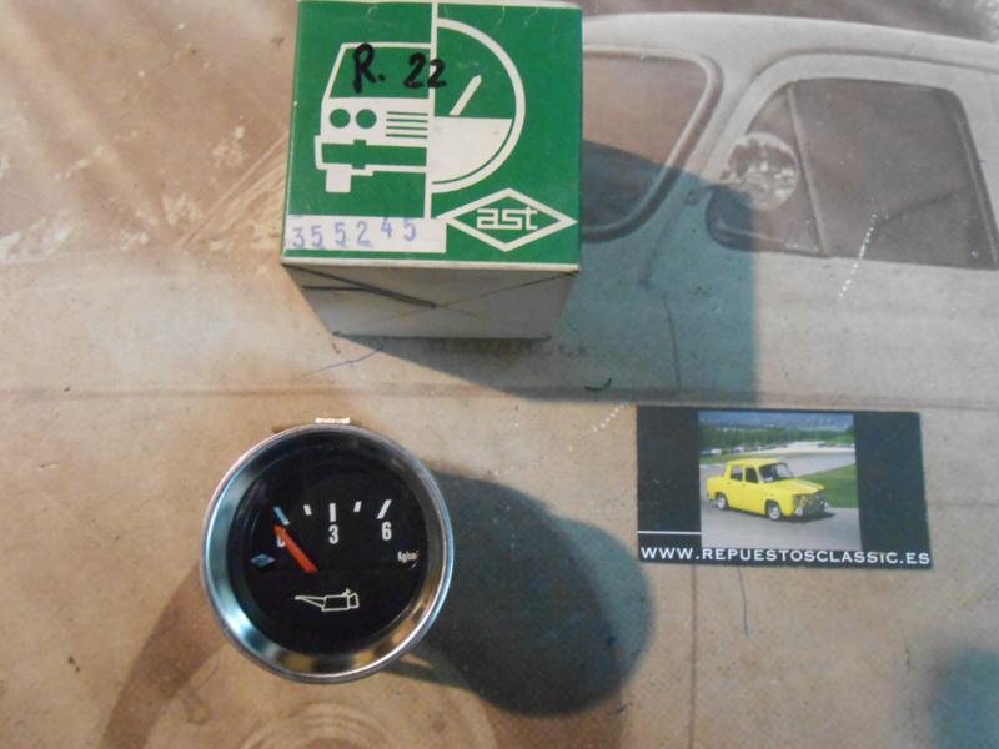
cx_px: 500
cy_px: 374
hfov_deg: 60.0
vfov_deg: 46.8
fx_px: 866
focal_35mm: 30
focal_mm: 5.3
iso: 800
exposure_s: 1/20
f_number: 3.8
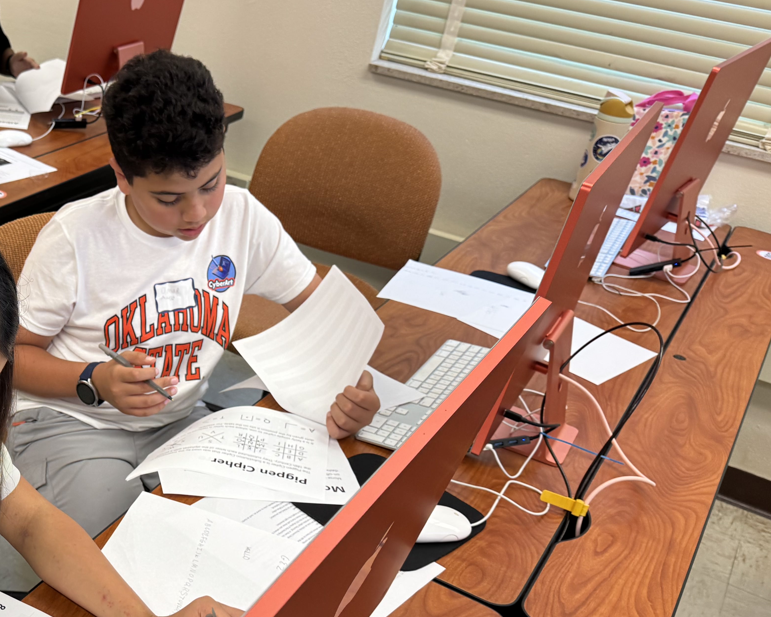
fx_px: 981
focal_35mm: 43
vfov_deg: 34.6
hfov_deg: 39.8
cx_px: 80
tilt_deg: -31.9
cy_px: 403
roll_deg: -5.4
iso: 200
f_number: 1.78
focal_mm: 6.76
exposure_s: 1/120
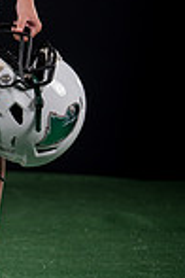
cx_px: -40
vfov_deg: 6.6
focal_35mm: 309
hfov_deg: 4.4
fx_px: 2382
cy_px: -57
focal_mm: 101
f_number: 4
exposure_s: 1/160
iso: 200
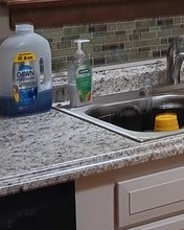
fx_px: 803
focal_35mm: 118
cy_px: -7
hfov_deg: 12.4
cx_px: 277
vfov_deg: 15.9
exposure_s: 1/24.4
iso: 125
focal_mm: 3.98
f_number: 1.8
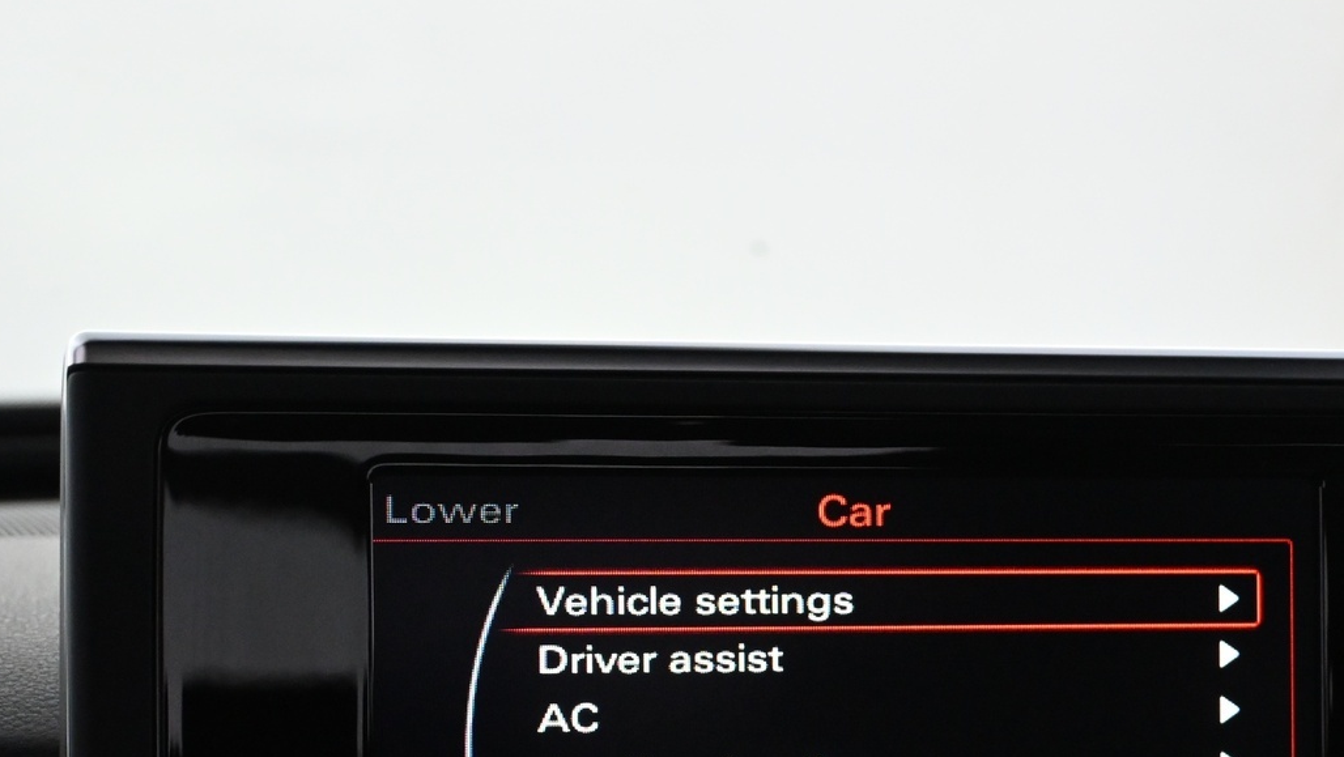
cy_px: 652
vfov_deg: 12.2
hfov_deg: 21.5
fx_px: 3529
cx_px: 815
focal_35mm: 99
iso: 3200
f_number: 5.6
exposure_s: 1/60
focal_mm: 40
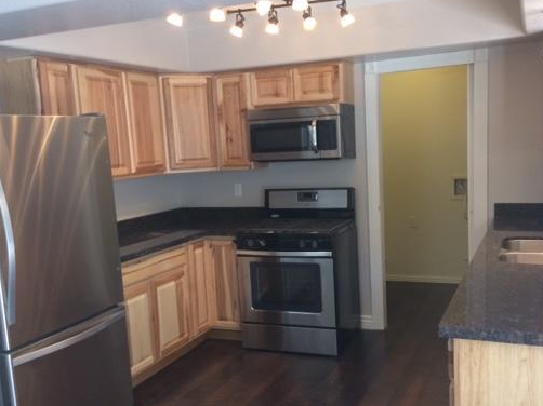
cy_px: 228
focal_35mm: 37
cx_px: 293
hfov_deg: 50.1
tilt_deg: -9.9
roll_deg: +3.1
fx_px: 580
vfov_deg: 38.6
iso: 50
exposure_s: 1/30
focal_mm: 4.15
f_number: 2.2
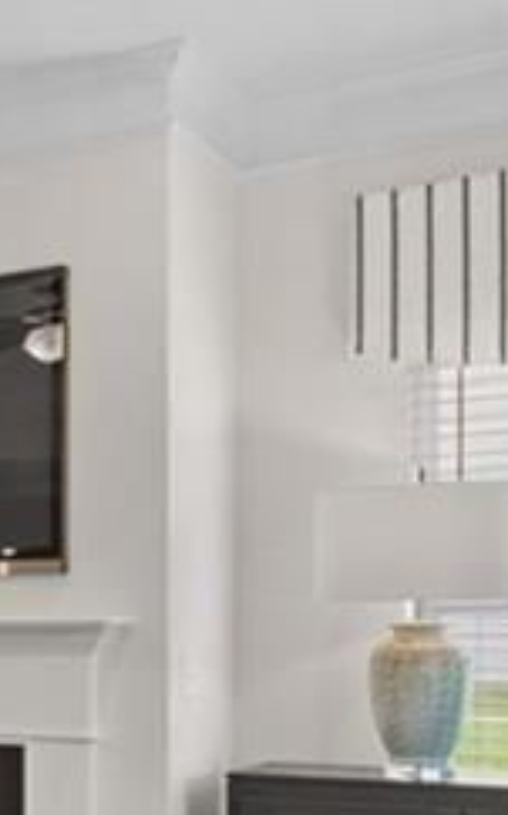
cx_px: -683
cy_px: 633
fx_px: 1530
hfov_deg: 13.8
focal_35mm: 69
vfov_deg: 29.2
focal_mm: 16
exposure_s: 1/20
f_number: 6.3
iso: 1250
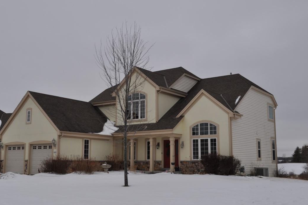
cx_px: 143
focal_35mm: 43
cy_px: 103
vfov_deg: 31.1
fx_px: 368
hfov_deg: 45.4
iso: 200
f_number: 10
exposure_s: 1/400
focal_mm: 26
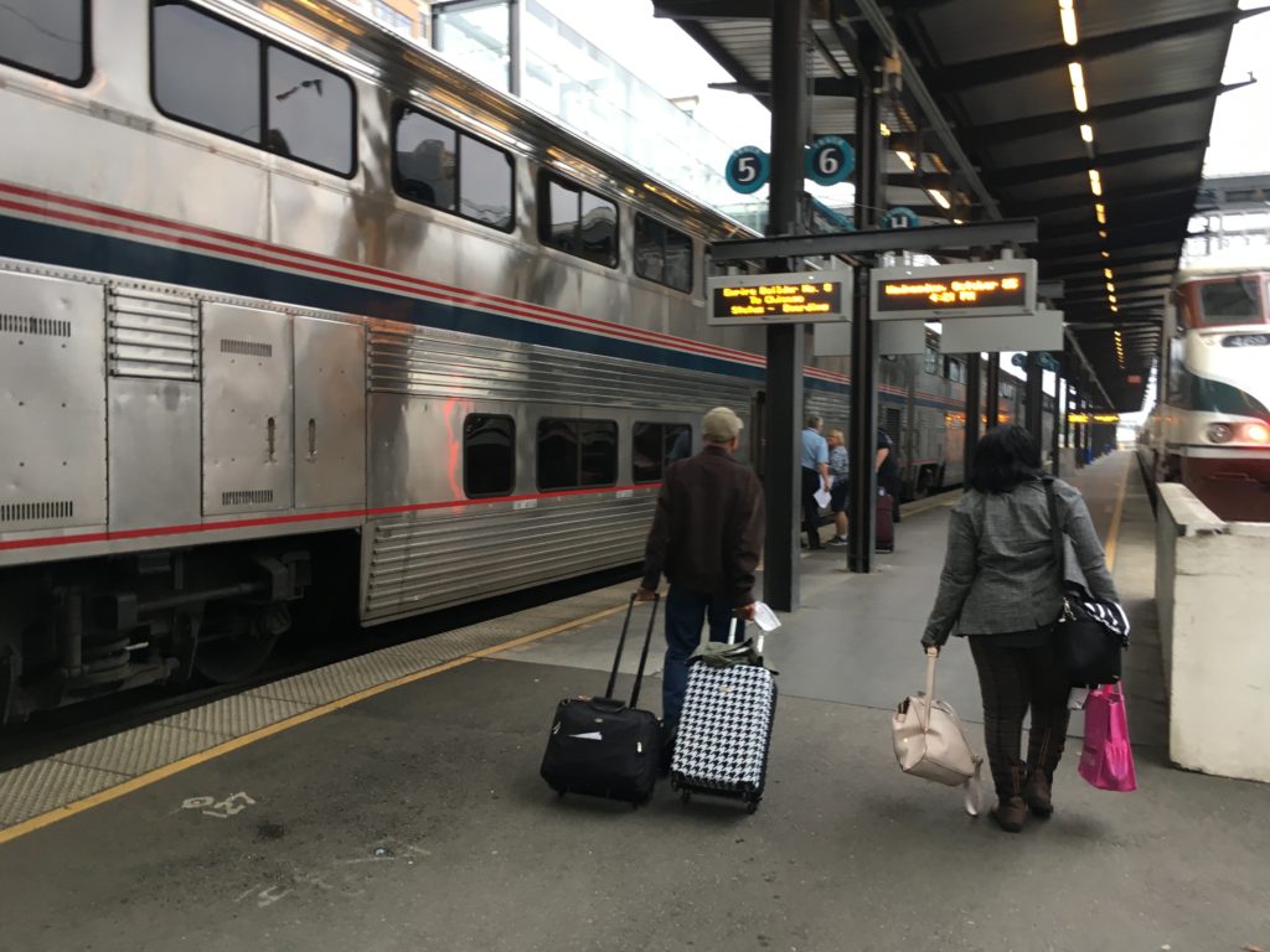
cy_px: 476
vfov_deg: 48.2
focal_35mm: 29
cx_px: 635
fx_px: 1064
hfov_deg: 61.7
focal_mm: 4.15
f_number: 2.2
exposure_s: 1/30
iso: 50
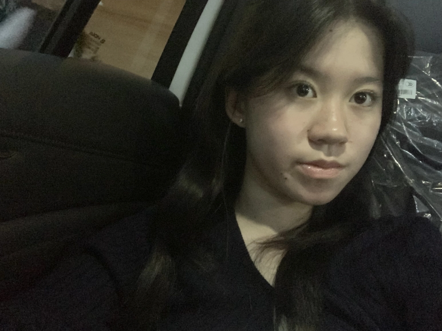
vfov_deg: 44.2
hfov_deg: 56.8
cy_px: 166
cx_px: 221
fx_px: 409
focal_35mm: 32
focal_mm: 2.87
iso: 1600
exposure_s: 1/17
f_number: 2.2
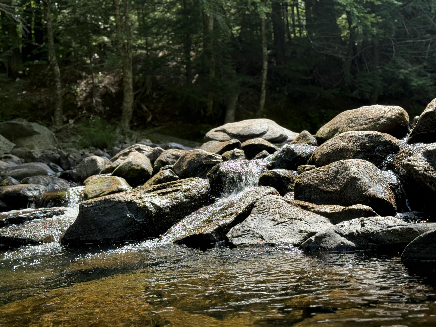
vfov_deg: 30.3
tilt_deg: -0.7
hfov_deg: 39.7
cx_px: 218
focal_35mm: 48
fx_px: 605
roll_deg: +5.3
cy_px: 164
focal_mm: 6.76
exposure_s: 1/769
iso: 64
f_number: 1.78
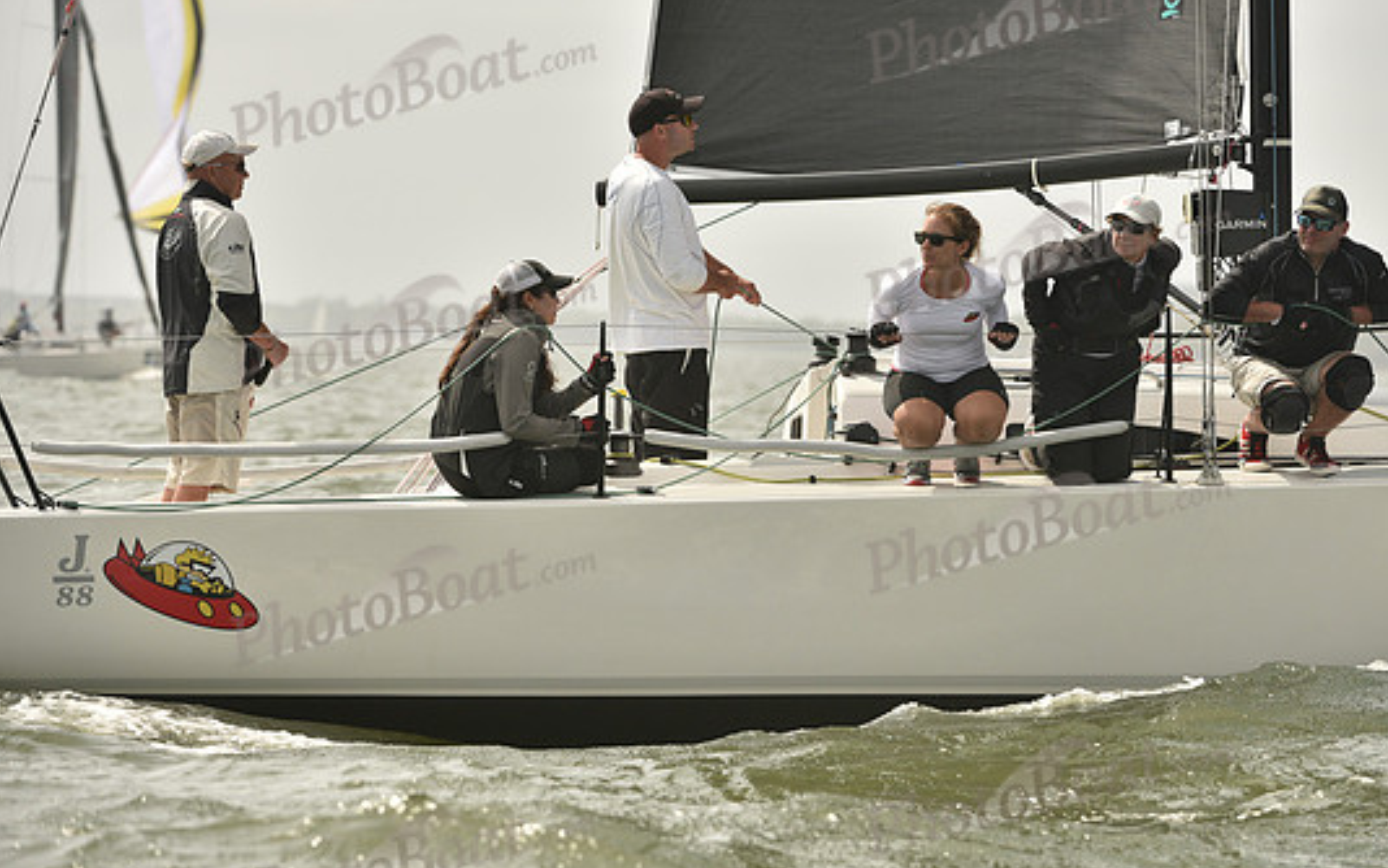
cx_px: 733
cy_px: 428
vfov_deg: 4.4
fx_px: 11313
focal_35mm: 299
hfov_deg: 7.0
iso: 320
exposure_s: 1/1250
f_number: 7.1
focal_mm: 270
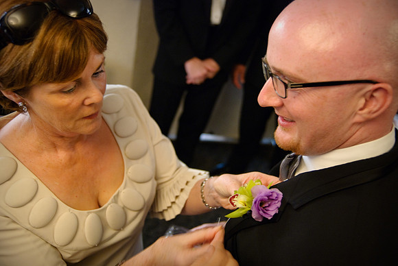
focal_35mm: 40
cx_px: 199
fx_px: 448
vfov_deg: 33.1
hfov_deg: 47.9
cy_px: 133
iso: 800
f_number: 2.8
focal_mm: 27
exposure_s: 1/15
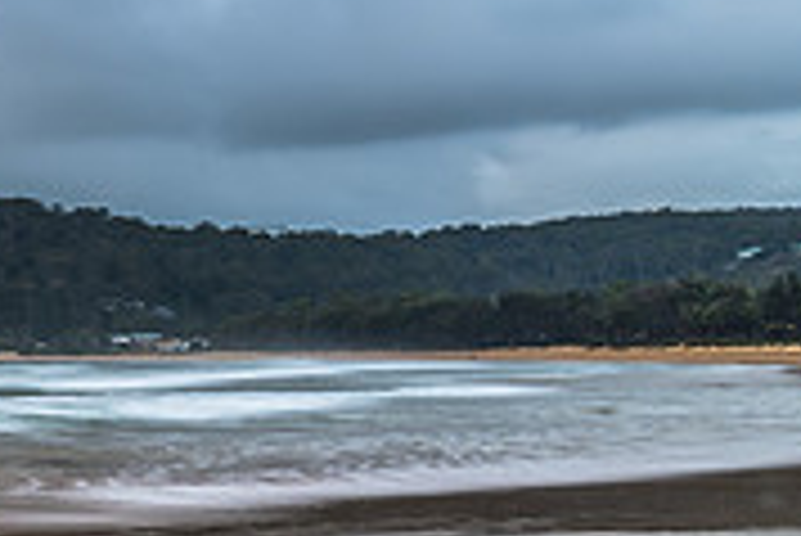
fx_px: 1759
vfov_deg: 17.3
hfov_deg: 21.3
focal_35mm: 79
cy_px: 187
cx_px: -418
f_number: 10
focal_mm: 24
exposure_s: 1.6
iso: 31
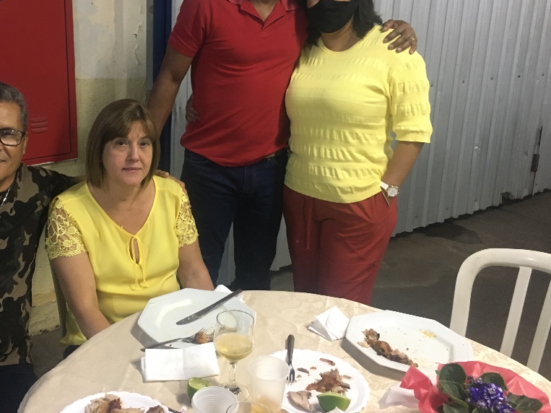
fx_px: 605
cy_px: 152
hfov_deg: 48.5
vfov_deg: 37.5
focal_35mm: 38
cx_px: 203
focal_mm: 4.15
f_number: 2.2
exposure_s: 1/20
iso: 200
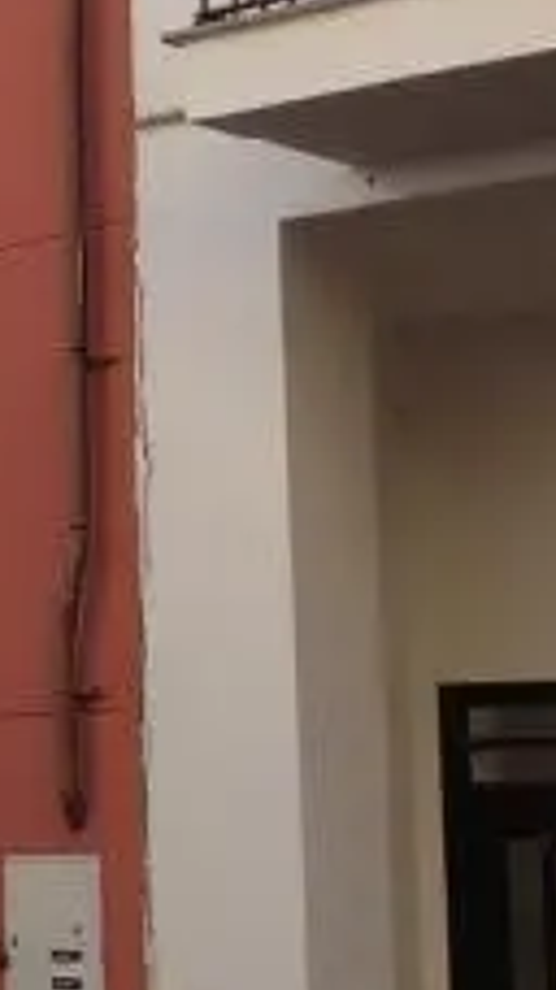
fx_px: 3517
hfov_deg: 8.1
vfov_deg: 16.0
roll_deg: -2.2
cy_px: 356
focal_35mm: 134
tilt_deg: +11.2
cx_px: -956
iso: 50
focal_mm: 4.28
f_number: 2.4
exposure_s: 1/552
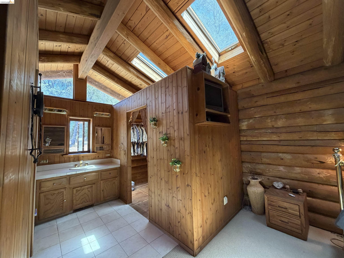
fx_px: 139
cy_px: 129
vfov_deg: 85.7
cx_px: 172
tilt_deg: +4.3
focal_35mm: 14
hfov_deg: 102.1
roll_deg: +1.8
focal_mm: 2.22
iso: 320
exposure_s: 1/100
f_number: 2.2
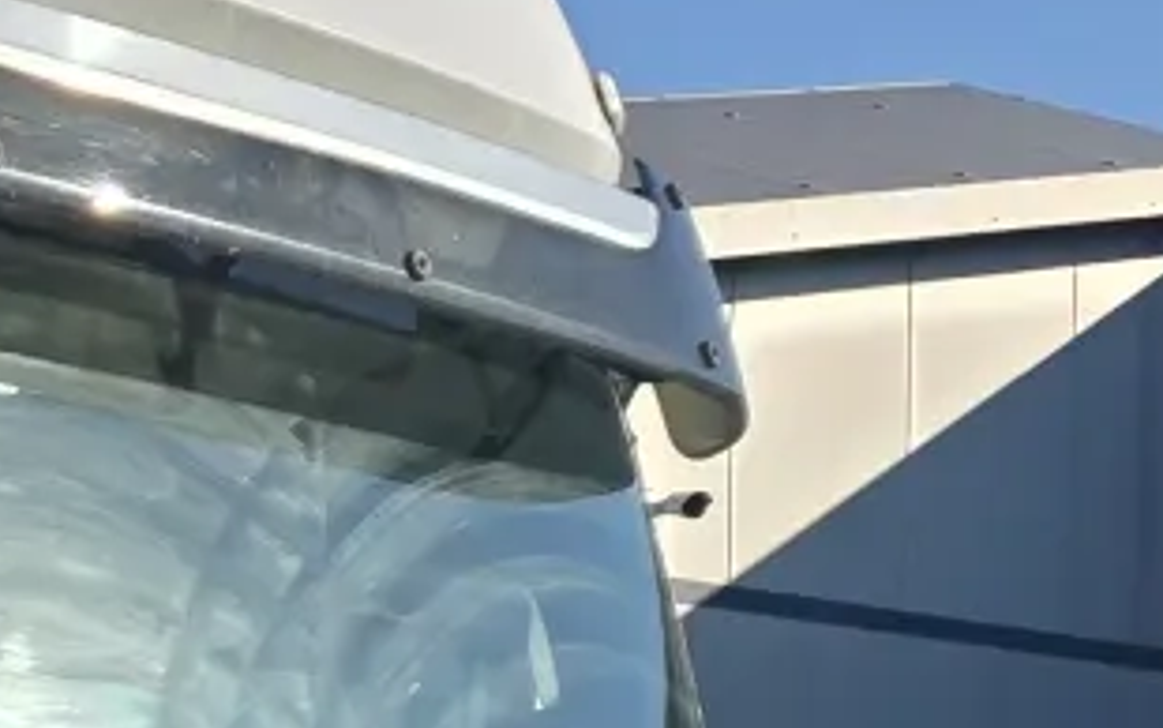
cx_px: -1122
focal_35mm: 151
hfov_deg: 12.3
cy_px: 1569
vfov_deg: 8.2
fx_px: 4788
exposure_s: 1/673
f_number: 1.7
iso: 12
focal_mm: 6.3
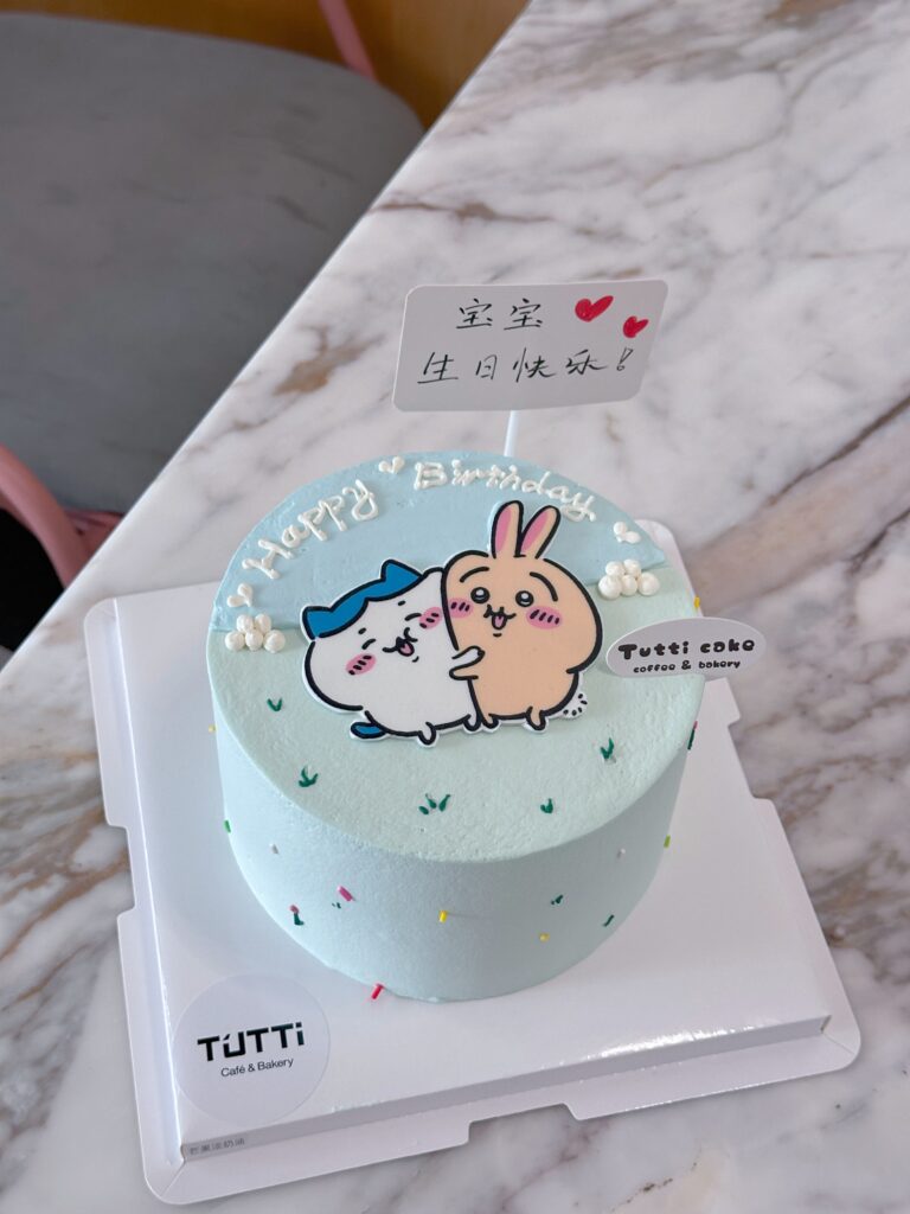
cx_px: 455
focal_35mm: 48
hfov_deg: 30.3
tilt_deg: -54.4
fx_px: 1682
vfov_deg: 39.7
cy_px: 607
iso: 100
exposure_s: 1/50
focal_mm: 6.86
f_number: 1.78
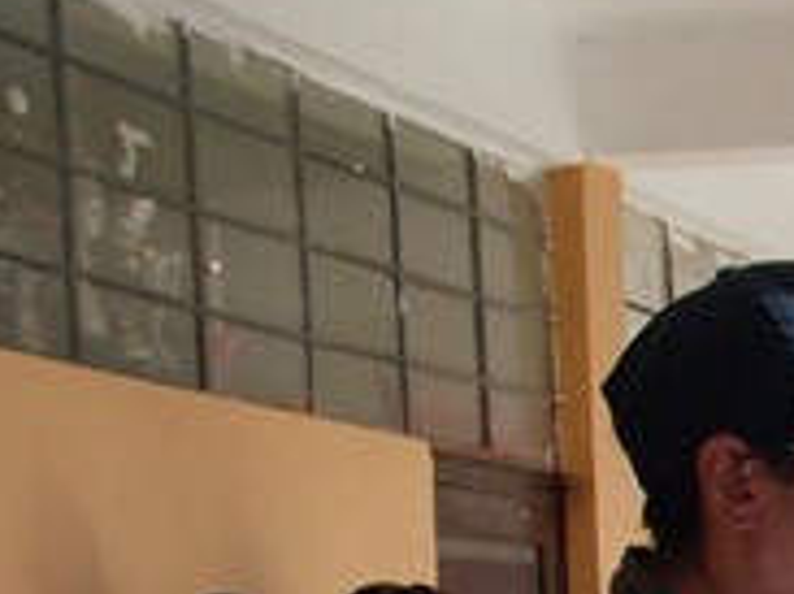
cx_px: 1618
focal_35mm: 166
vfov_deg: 8.6
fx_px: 3805
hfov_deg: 10.8
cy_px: 1032
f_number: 8.4
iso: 80
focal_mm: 6.3
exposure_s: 1/125
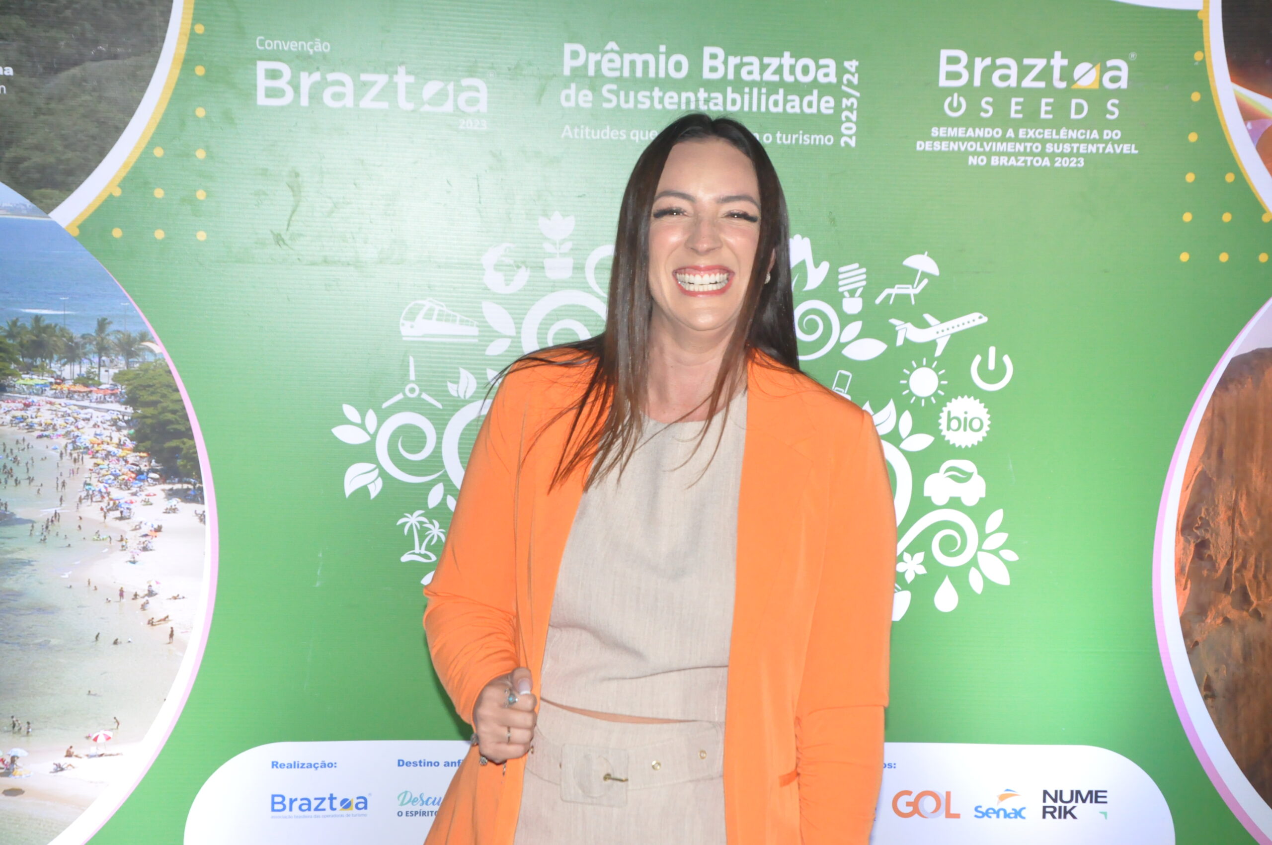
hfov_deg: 31.9
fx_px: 2223
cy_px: 422
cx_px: 636
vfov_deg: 21.5
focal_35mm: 63
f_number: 6.3
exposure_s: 1/200
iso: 2500
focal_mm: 42
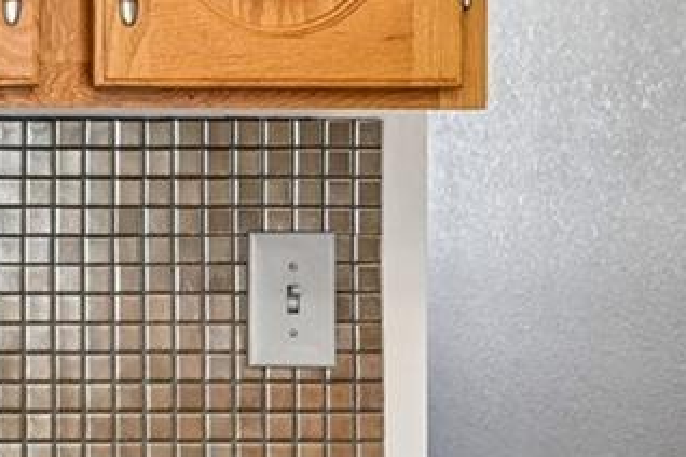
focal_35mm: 151
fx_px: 2877
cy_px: 9
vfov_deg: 9.0
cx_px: -824
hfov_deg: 11.7
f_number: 11
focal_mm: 30
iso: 400
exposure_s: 1/10
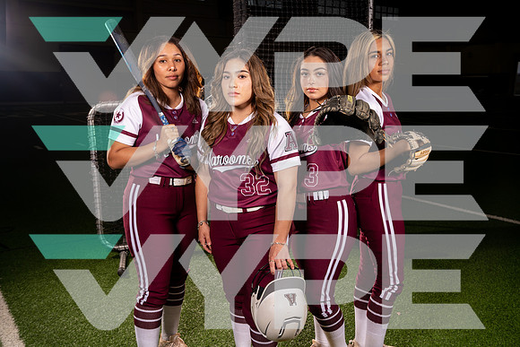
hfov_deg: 57.2
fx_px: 477
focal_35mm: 33
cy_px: 174
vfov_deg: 40.0
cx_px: 260
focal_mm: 33
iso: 100
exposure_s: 1/125
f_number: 8
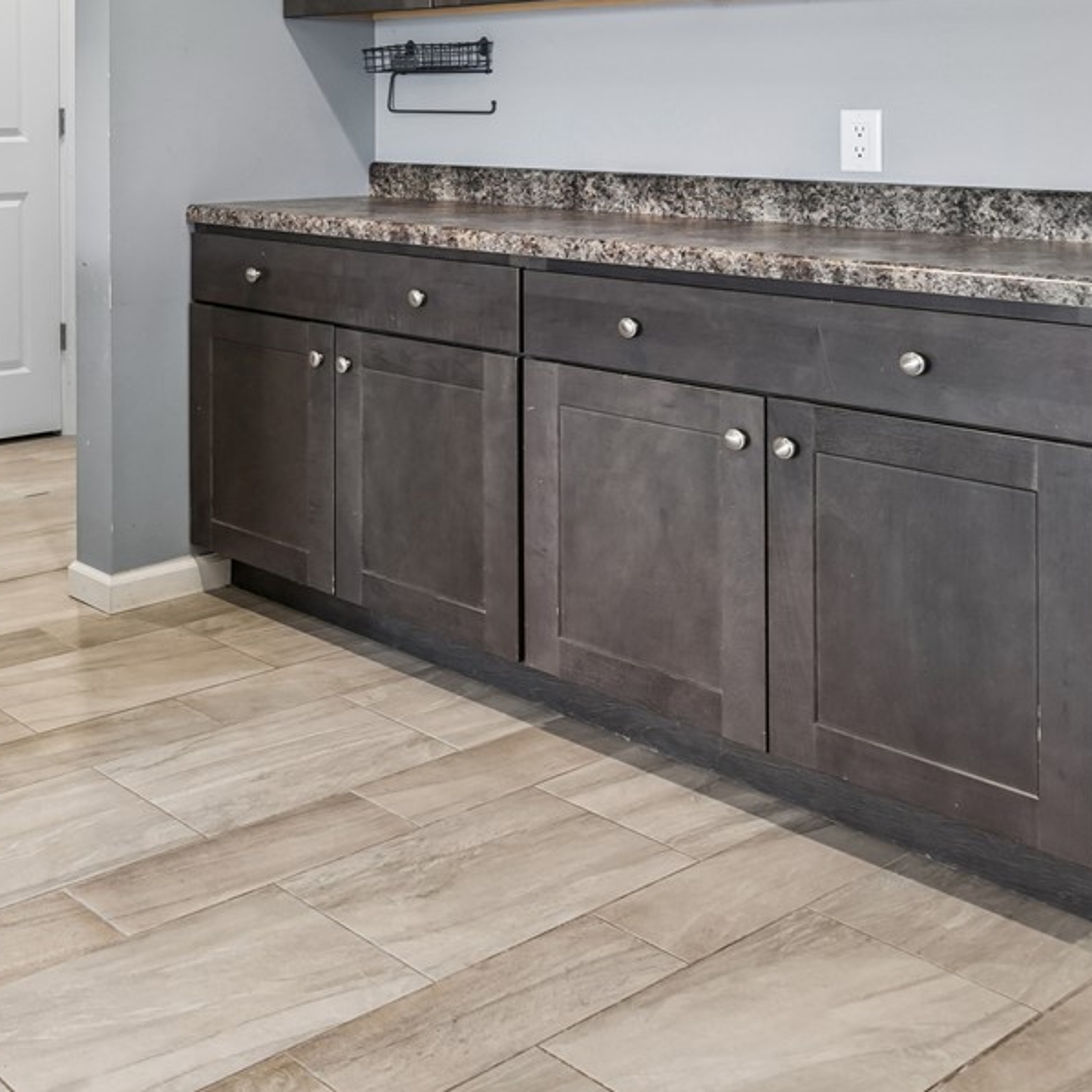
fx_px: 1463
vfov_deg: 37.6
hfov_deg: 35.5
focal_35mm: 41
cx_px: -83
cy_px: 65
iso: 800
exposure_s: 1/10
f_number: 8
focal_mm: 17
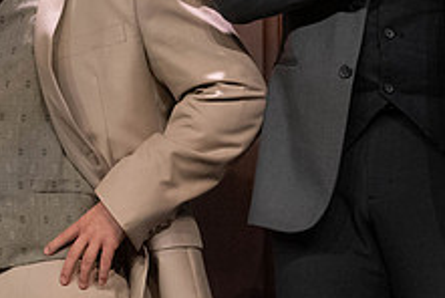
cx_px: 163
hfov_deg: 5.9
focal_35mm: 346
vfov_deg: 4.0
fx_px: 4283
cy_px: -65
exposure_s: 1/400
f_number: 6.3
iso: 4000
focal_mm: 132
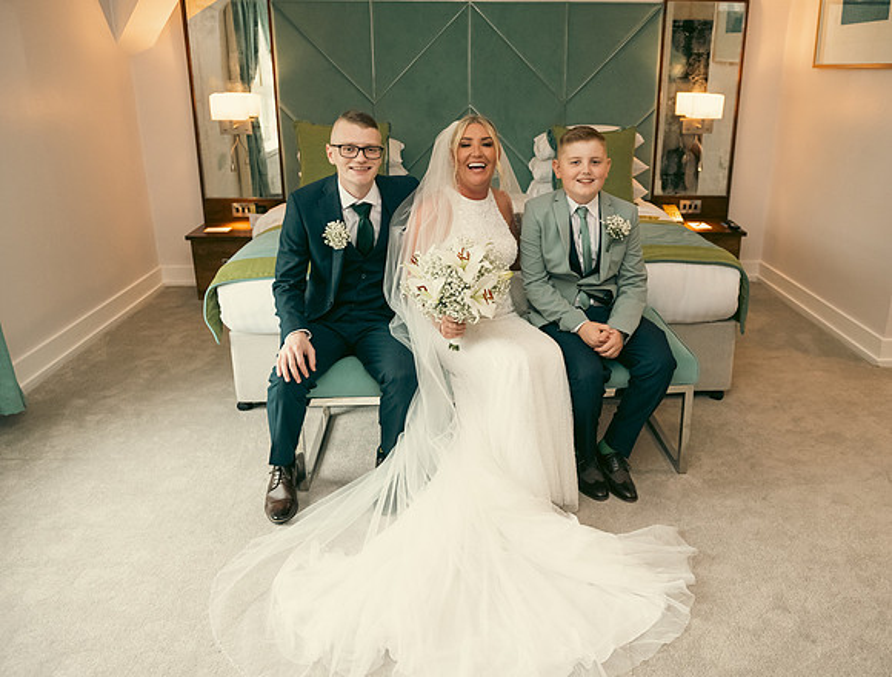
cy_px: 338
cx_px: 508
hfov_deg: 61.7
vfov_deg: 49.0
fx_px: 742
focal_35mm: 29
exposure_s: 1/160
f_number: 3.5
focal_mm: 24
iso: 800
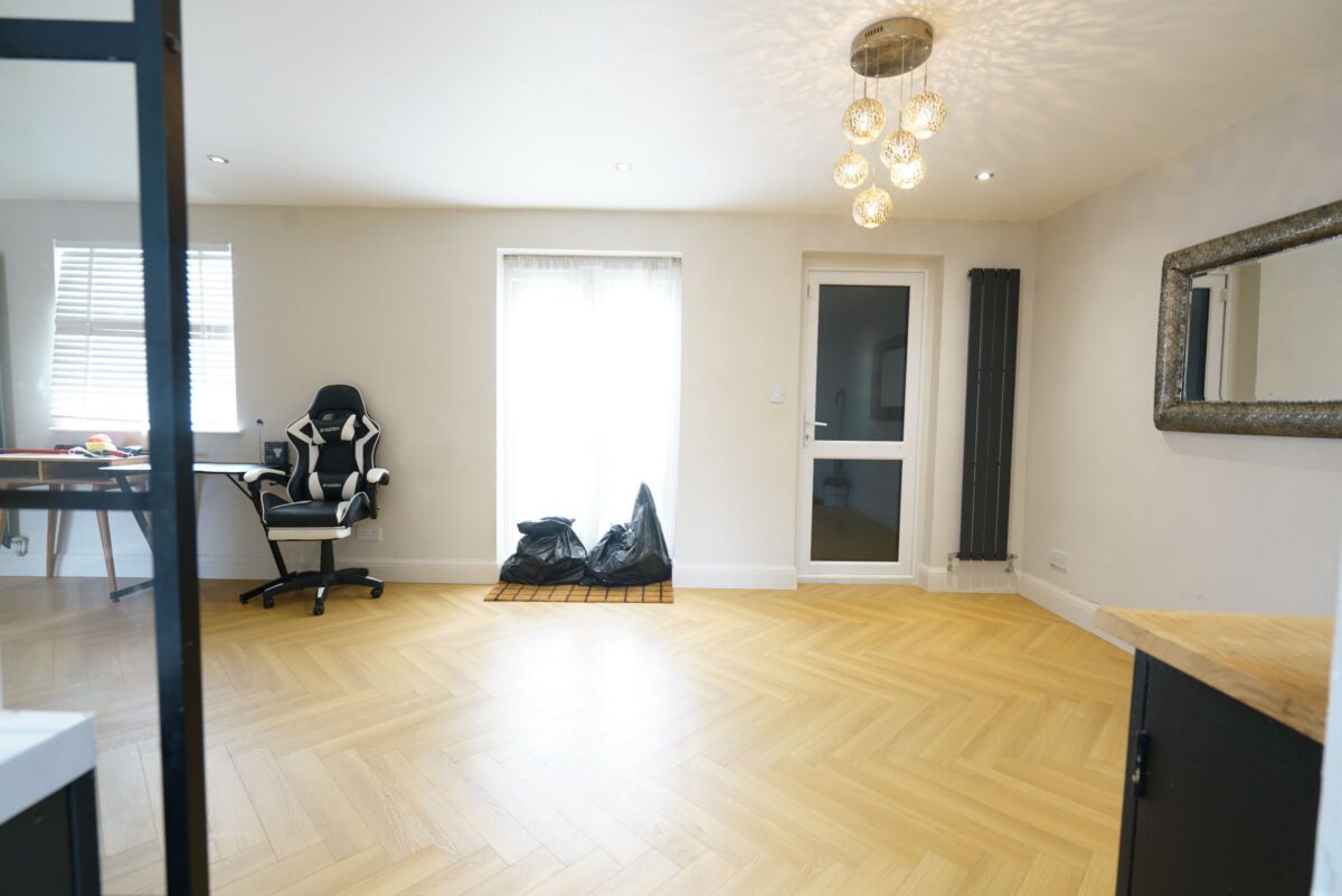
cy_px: 448
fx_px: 597
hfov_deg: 96.7
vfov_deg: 73.8
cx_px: 671
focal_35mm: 16
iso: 500
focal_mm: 16
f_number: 5.6
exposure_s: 1/13
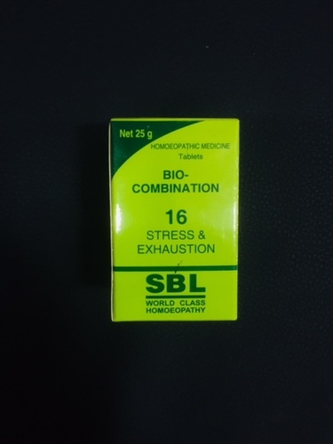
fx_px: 372
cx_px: 166
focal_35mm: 29
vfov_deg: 61.7
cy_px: 222
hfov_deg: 48.2
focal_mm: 4.15
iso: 100
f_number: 2.2
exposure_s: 1/33
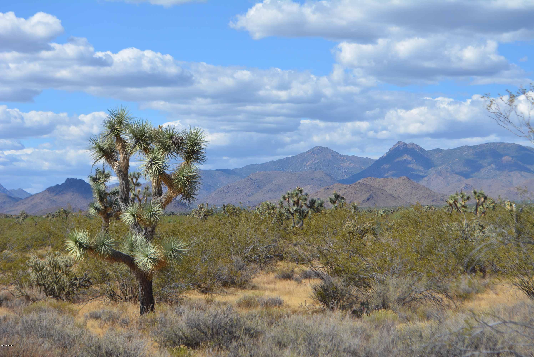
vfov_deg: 16.6
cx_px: 267
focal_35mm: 82
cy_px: 178
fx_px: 1225
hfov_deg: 24.6
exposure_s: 1/250
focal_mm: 55
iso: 100
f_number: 8
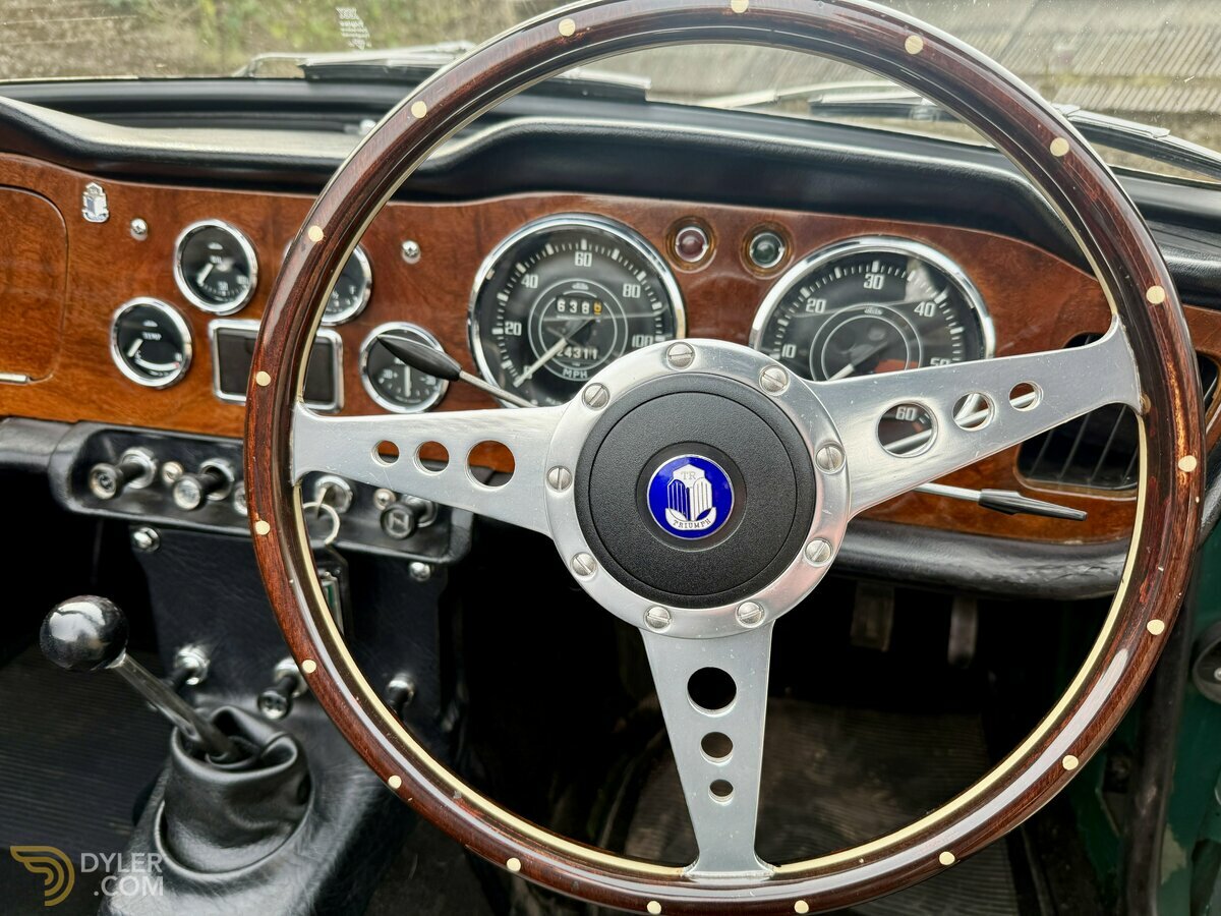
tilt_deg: -22.9
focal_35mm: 24
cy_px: 458
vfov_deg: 56.8
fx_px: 847
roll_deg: -1.9
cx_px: 610
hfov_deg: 71.6
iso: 80
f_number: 1.78
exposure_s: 1/159
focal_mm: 6.76
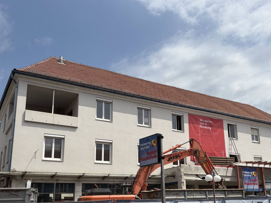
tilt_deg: +14.0
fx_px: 290
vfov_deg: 38.3
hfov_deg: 49.8
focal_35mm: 37
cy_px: 134
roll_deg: +1.9
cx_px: 164
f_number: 1.6
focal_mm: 5.96
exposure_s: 1/8850
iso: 50
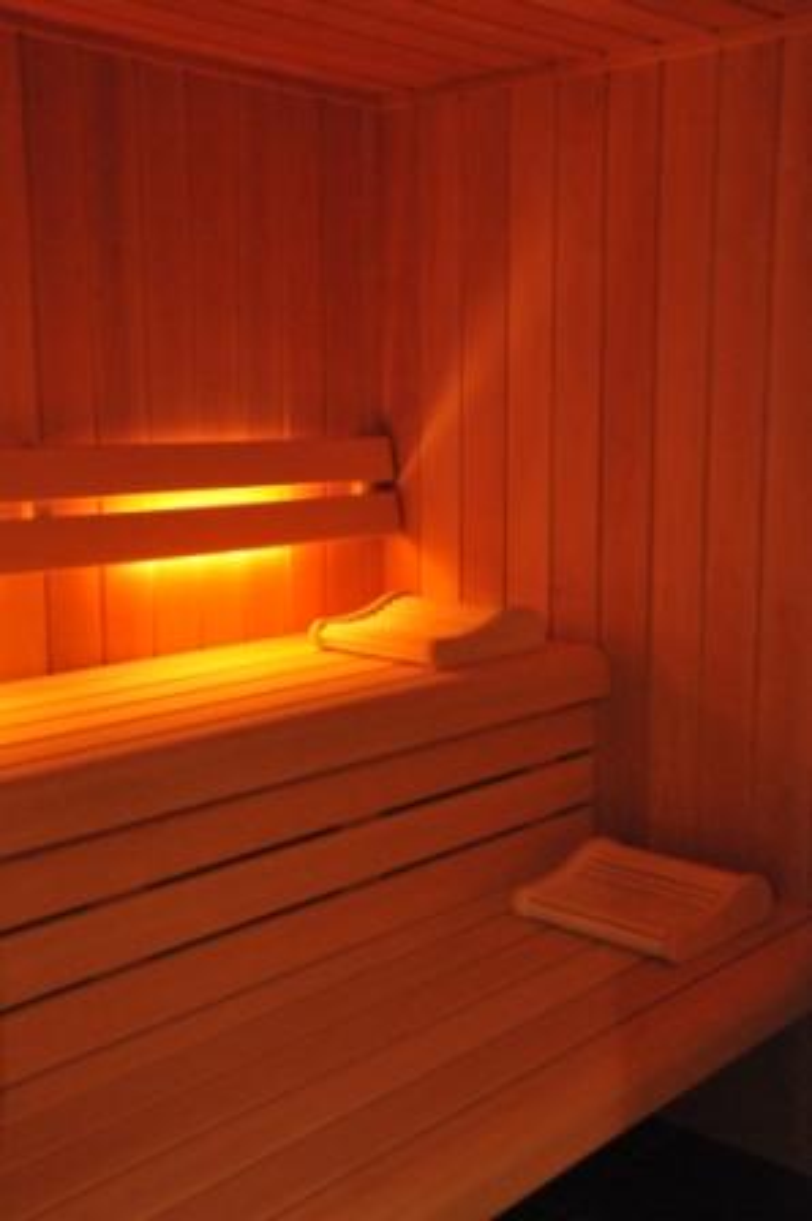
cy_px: 610
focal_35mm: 44
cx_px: 406
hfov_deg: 30.8
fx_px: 1474
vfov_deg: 45.0
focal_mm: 29
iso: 3200
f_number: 4
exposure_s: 1/8
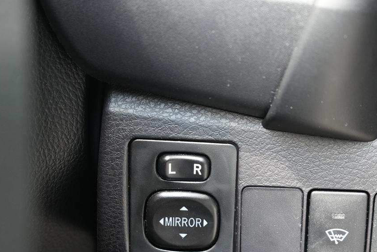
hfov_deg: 30.8
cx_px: 243
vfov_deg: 20.9
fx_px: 681
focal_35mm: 65
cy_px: 146
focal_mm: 43
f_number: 4.5
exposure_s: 1/160
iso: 2000
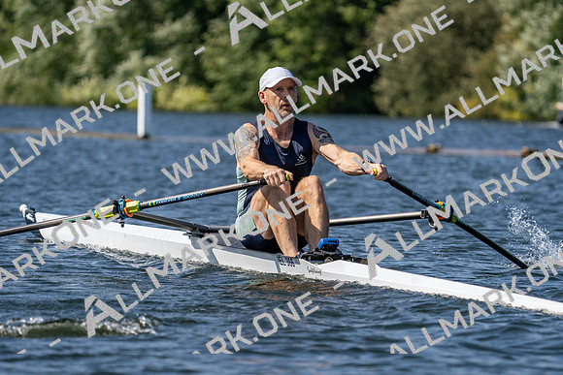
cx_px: 282
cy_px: 188
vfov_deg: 4.9
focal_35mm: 280
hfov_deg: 7.4
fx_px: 4380
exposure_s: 1/2000
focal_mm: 280
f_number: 5.6
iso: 200
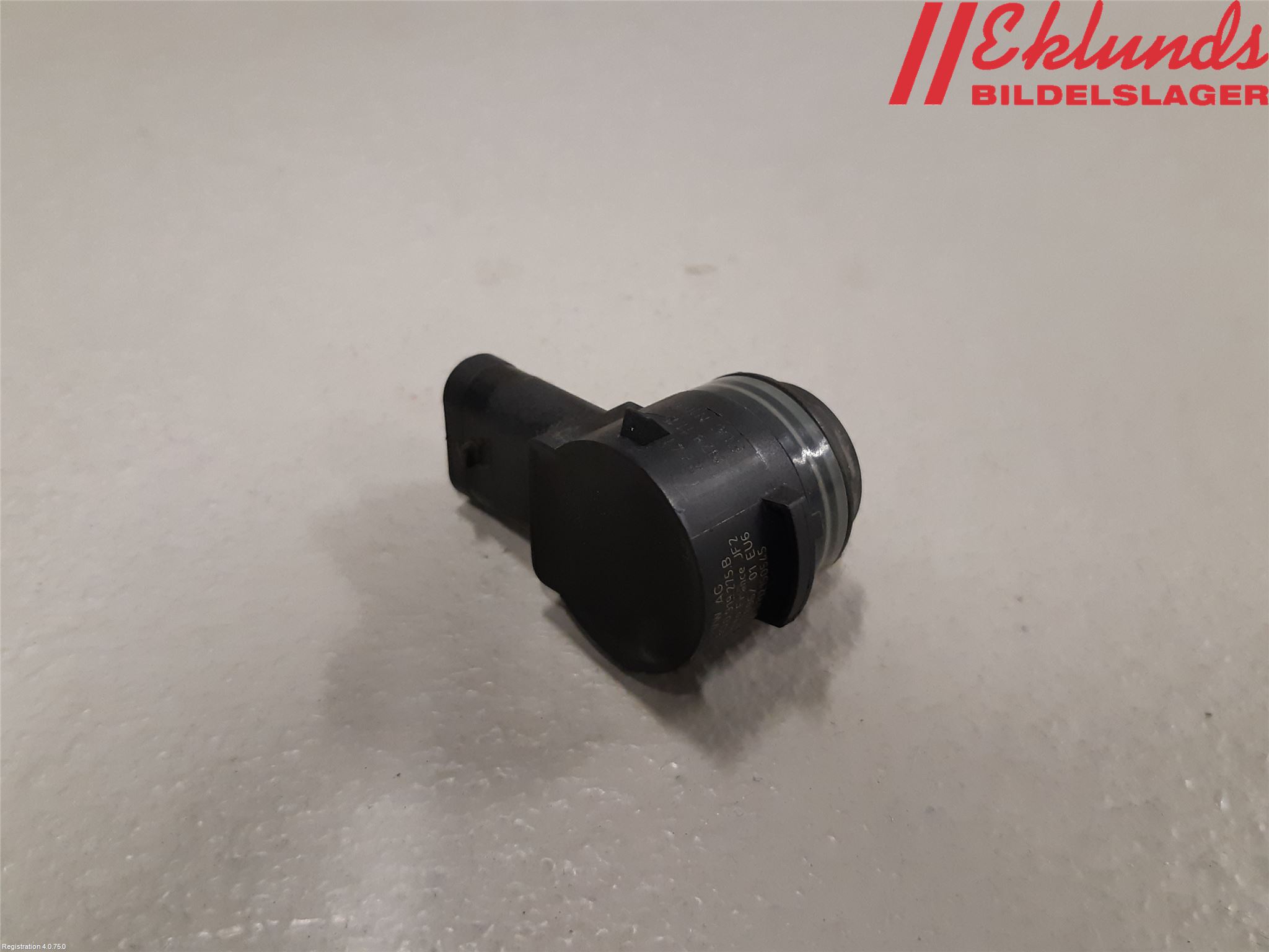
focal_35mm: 26
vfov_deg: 53.1
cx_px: 634
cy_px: 476
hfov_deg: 67.3
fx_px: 953
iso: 200
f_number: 1.7
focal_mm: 3.93
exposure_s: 1/50
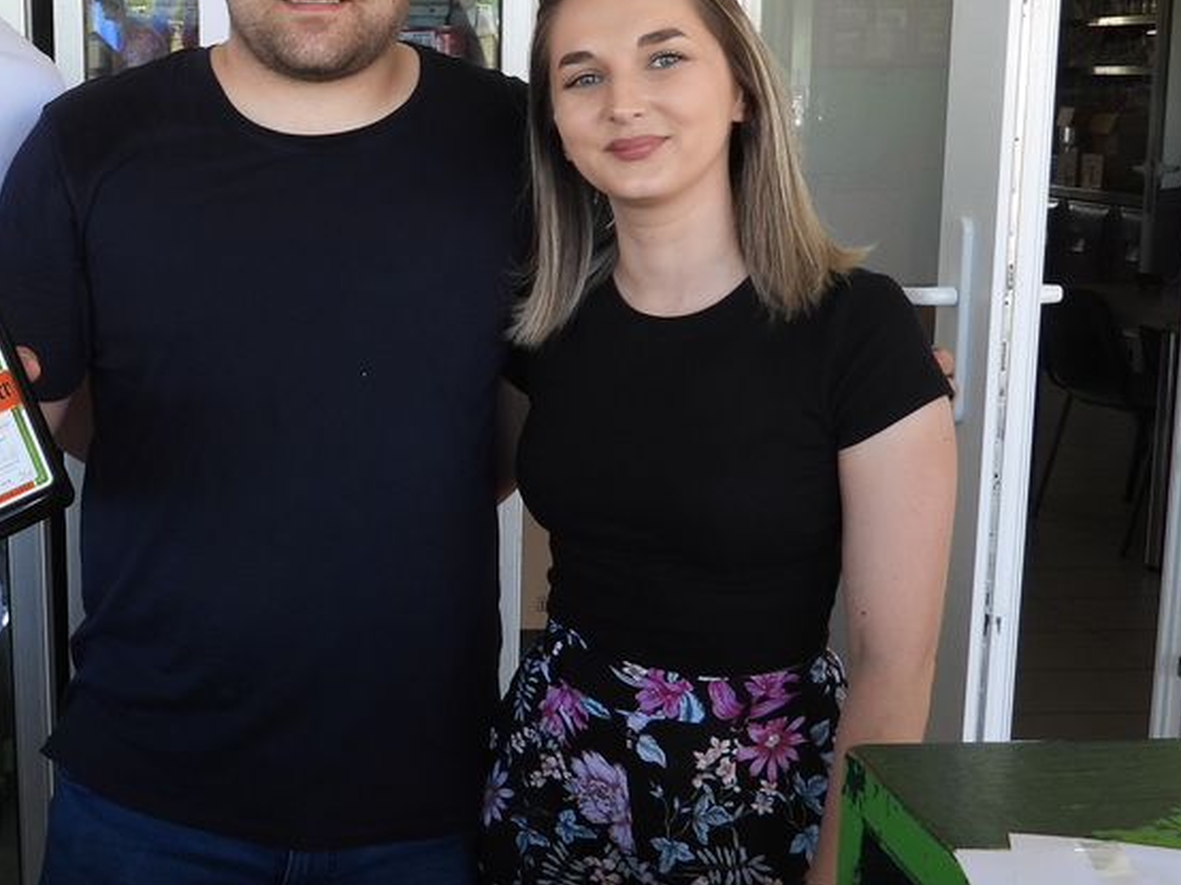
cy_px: 380
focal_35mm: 52
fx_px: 1773
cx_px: 222
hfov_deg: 35.5
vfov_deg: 28.0
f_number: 2.8
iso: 100
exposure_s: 1/80
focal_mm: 4.3
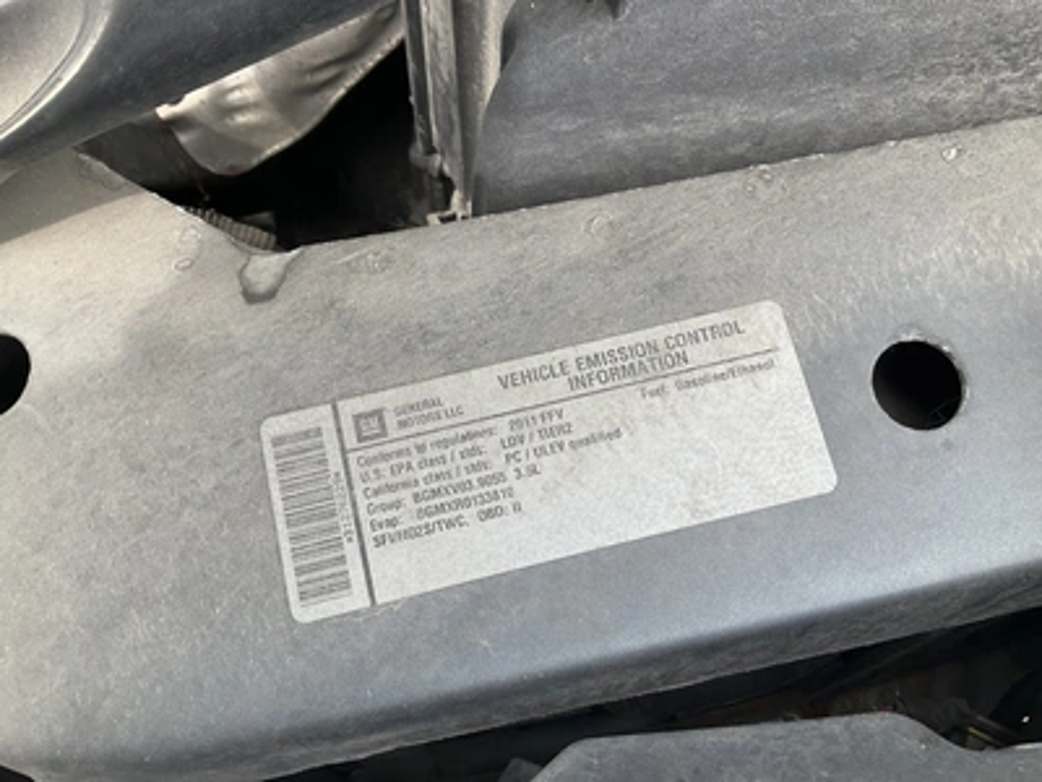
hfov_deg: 61.7
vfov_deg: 48.2
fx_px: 873
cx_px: 521
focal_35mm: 29
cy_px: 391
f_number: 1.8
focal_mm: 3
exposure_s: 1/222
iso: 25
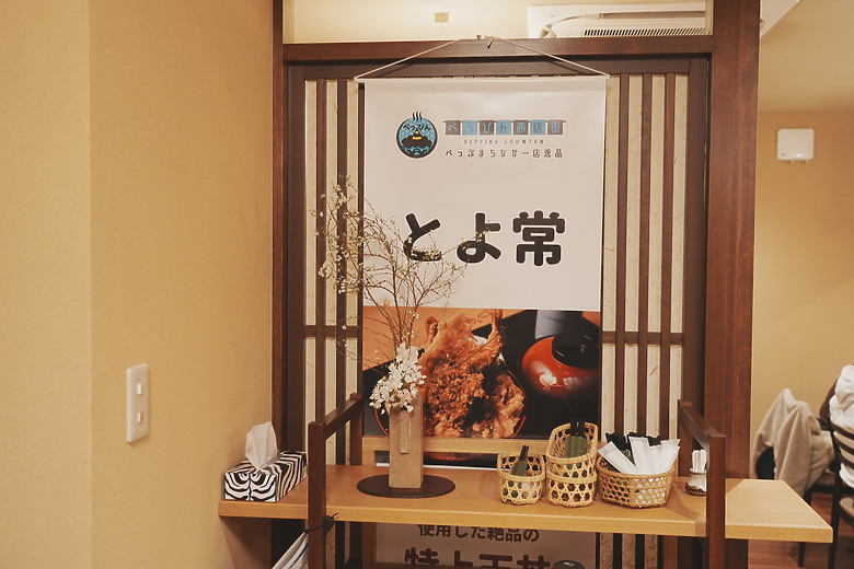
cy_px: 284
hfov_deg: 54.4
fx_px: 830
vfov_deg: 37.9
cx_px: 427
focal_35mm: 35
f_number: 4
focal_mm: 35
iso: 1600
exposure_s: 1/40
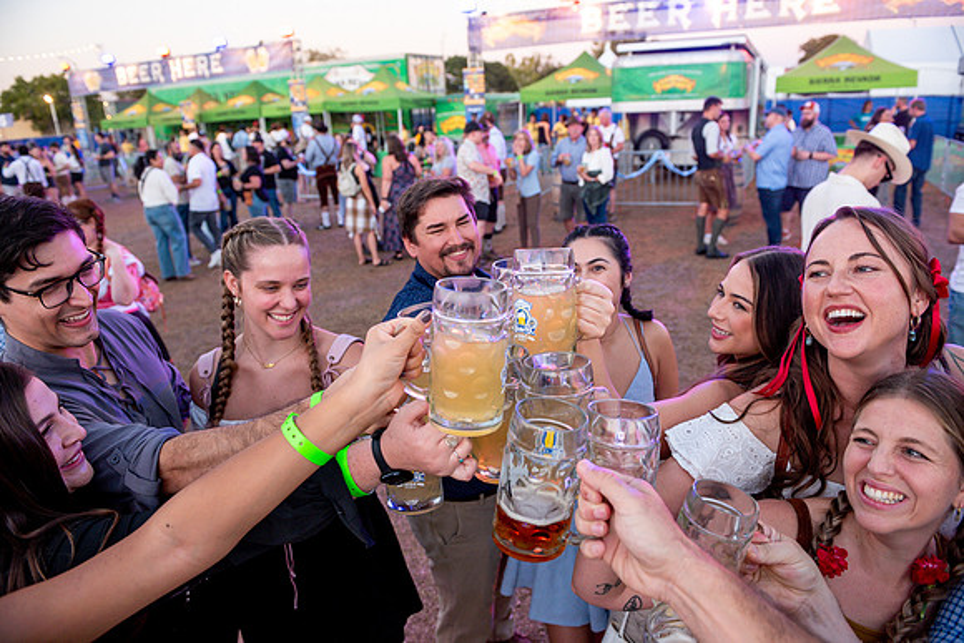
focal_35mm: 24
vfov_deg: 53.2
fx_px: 643
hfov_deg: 73.7
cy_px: 322
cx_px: 482
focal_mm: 24
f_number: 4
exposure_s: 1/200
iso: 1000
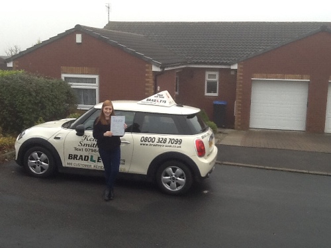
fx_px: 421
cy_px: 124
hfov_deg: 42.9
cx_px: 166
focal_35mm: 44
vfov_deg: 32.9
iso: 50
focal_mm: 2.03
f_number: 2.4
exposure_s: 1/120
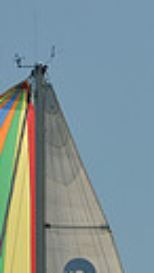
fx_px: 2378
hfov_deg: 3.7
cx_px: 102
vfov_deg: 6.4
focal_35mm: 329
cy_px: 518
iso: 200
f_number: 6.3
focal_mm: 70
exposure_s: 1/800
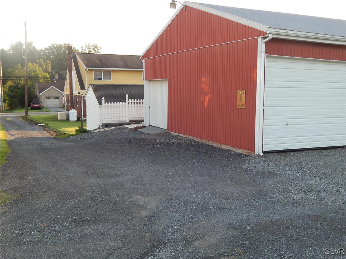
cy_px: 130
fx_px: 380
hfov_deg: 49.0
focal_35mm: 38
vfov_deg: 37.7
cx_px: 173
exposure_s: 1/160
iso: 125
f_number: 3.4
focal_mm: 6.8
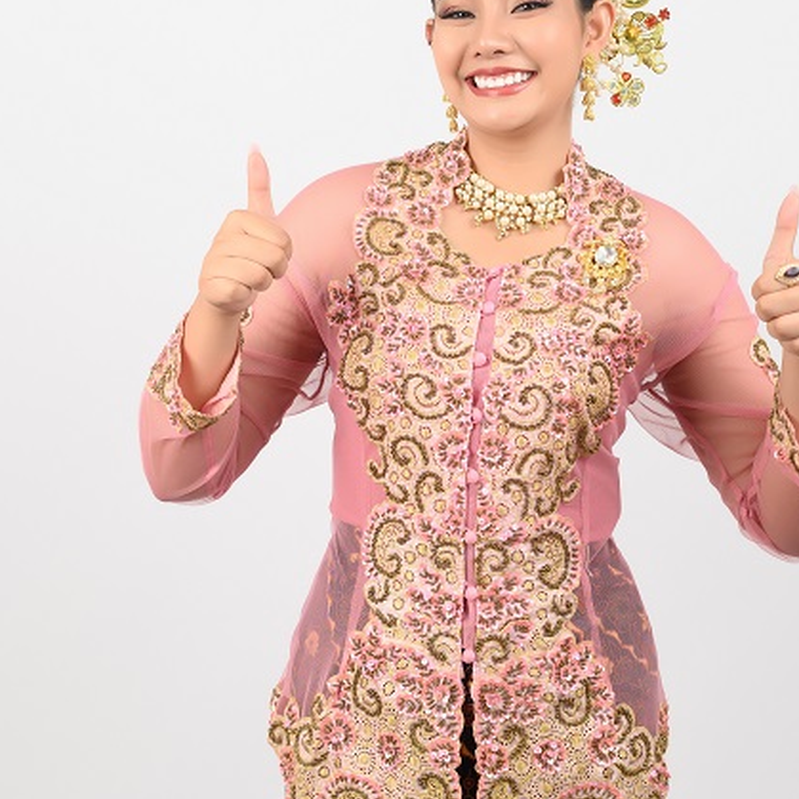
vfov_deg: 21.4
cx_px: 477
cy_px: 324
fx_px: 2115
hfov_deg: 21.4
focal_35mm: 81
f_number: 5.6
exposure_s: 1/100
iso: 400
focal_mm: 50
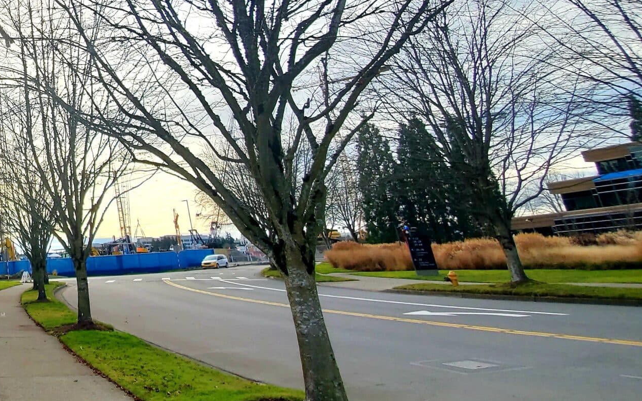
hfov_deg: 52.3
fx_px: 490
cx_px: -5
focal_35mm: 28
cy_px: 19
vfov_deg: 40.2
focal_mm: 1.8
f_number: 2.2
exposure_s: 1/726
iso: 50
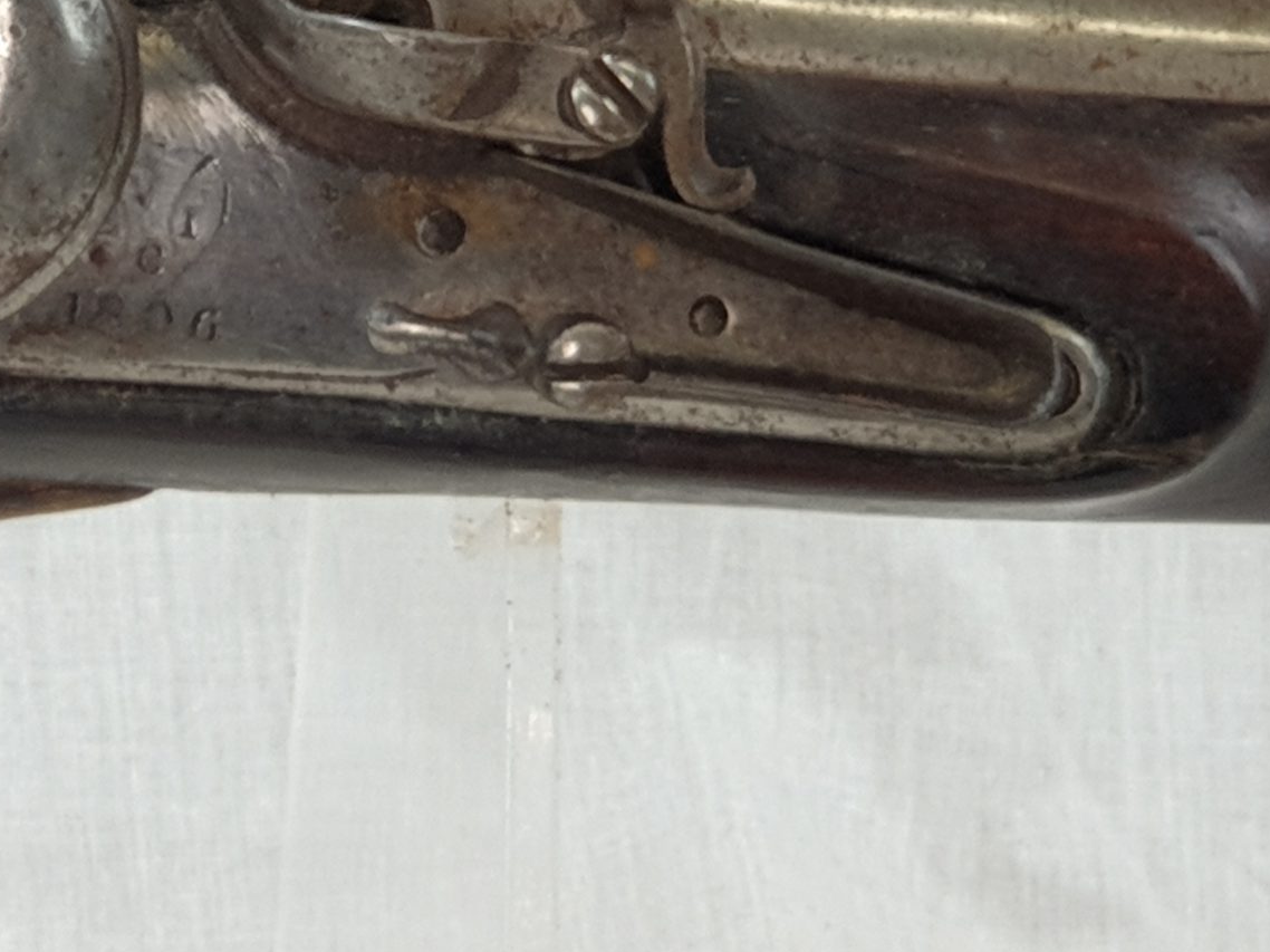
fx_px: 4292
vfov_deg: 12.6
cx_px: 98
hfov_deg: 16.6
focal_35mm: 117
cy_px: 277
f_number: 2.4
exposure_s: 1/33
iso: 100
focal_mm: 6
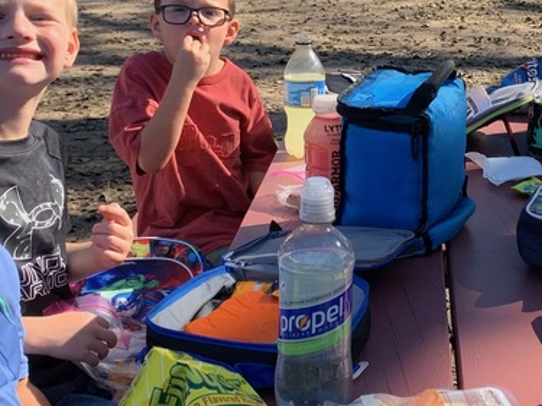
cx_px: 458
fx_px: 1111
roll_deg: +0.2
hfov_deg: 26.7
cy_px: 163
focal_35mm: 71
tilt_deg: -15.0
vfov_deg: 20.7
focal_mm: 4.25
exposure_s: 1/500
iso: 25
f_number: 1.8
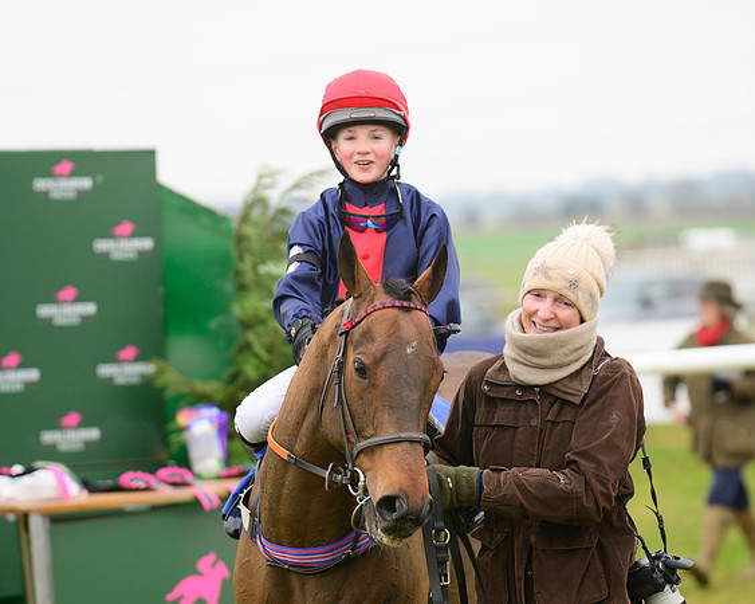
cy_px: 302
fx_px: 4534
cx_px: 378
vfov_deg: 7.6
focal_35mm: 203
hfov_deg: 9.5
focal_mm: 180
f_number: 5
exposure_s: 1/400
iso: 1250
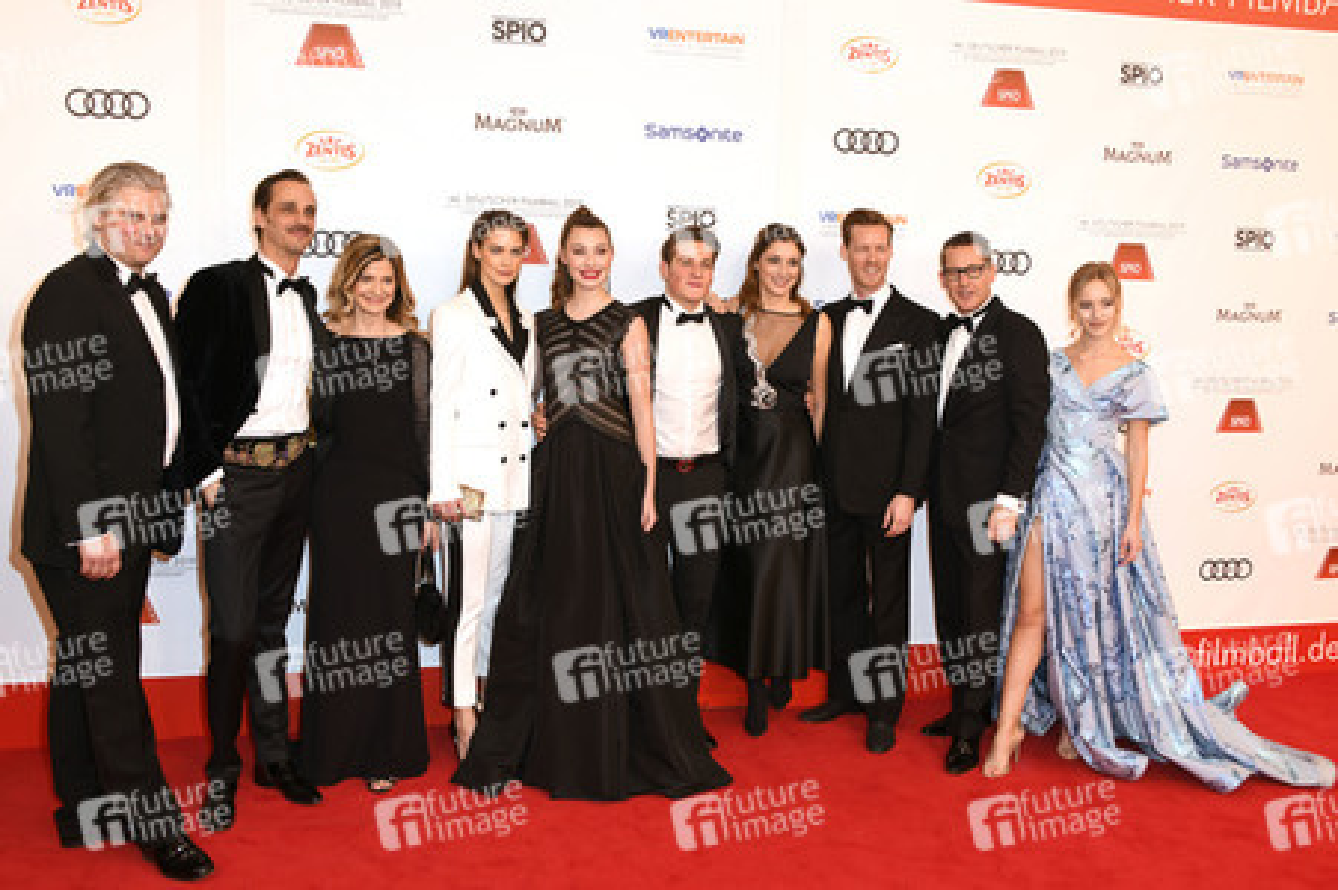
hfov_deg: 58.8
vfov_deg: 41.1
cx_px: 669
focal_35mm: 32
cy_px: 445
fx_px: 1188
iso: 250
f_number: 6.3
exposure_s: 1/125
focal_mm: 32
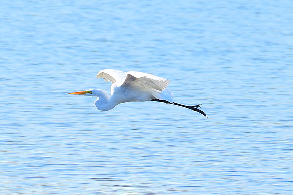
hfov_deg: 2.8
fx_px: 6100
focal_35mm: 750
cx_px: 146
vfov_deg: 1.8
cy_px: 98
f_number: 8
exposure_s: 1/250
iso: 100
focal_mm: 500
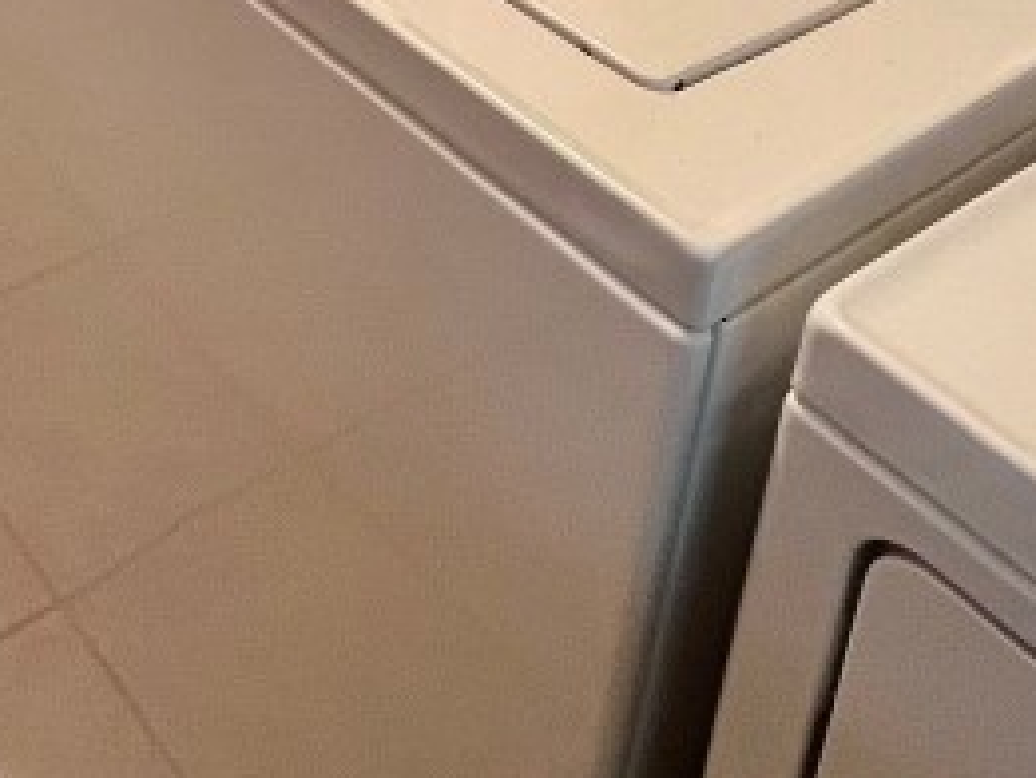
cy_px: -607
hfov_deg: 33.1
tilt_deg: -14.3
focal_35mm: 51
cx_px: -83
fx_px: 1527
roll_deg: -3.5
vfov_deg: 20.5
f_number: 1.8
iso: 200
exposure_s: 1/60
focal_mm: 1.57
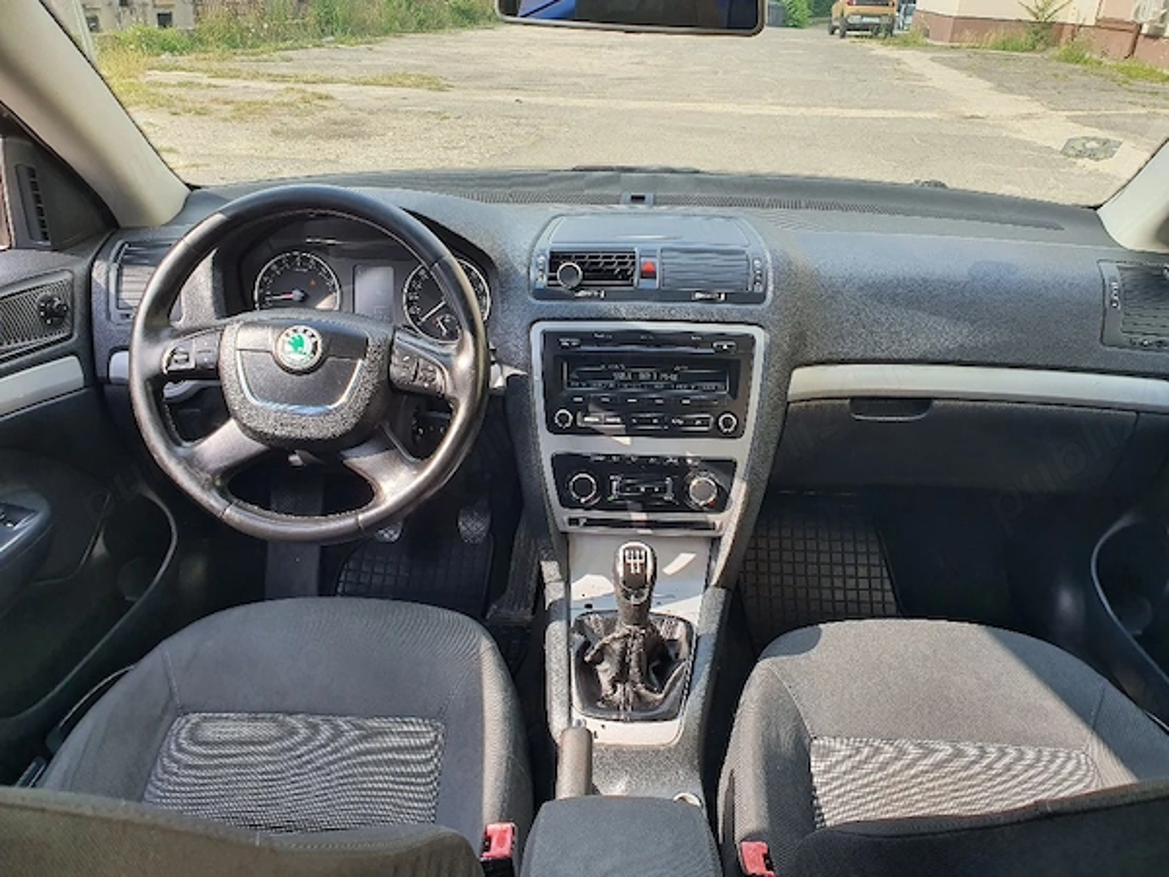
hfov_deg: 67.3
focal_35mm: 26
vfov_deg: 53.1
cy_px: 438
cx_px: 584
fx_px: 878
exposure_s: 1/192
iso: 50
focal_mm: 4.3
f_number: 2.4
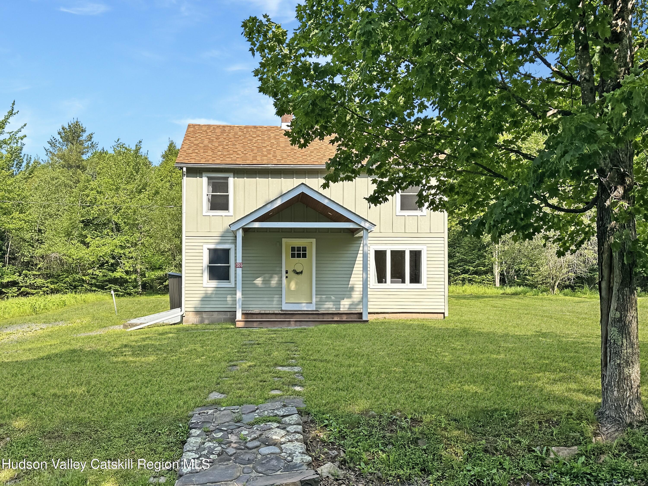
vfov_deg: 56.8
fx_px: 449
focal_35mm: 24
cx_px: 324
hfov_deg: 71.6
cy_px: 243
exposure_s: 1/2028
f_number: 1.78
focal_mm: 6.86
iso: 80
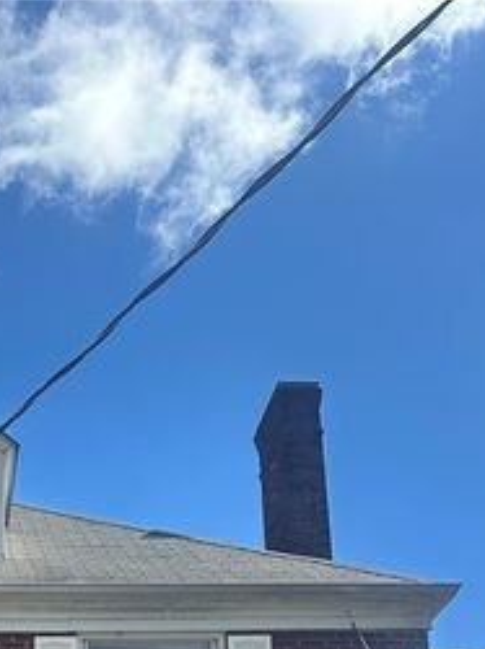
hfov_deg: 21.5
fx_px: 1198
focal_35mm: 64
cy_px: 863
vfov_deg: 25.6
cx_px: -75
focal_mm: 6.86
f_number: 1.78
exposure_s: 1/3058
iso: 80
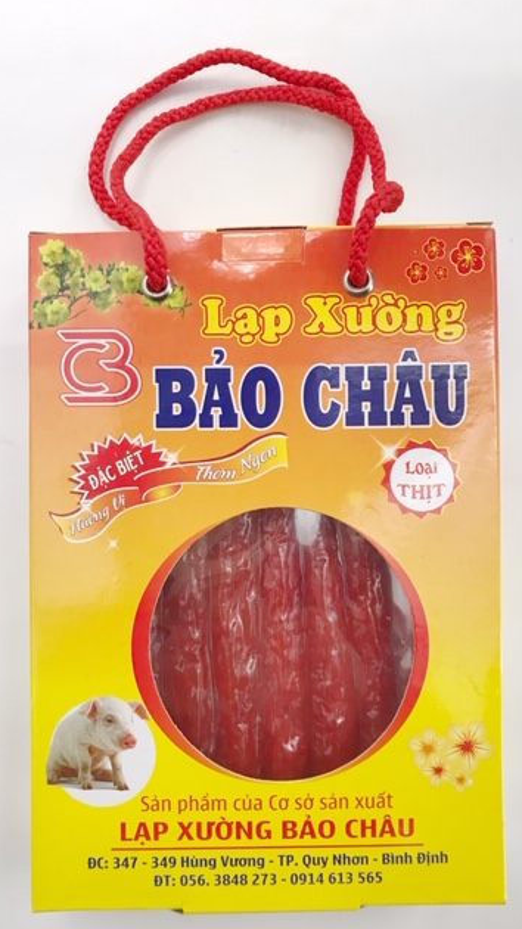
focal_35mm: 31
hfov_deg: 37.7
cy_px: 462
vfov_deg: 62.6
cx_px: 254
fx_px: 763
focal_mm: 3.99
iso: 32
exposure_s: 1/33
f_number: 1.8
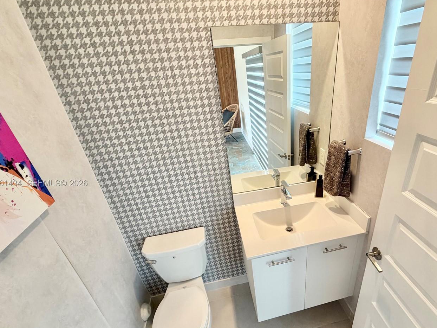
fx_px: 227
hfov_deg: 86.8
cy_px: 184
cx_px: 259
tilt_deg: -28.3
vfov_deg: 71.3
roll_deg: +4.2
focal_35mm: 18
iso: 200
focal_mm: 2.22
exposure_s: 1/60
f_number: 2.2
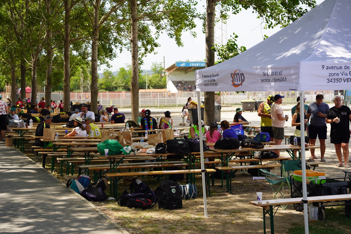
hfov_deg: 28.8
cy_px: 117
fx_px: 682
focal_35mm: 70
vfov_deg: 19.5
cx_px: 176
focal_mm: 70
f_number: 5
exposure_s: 1/320
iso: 100
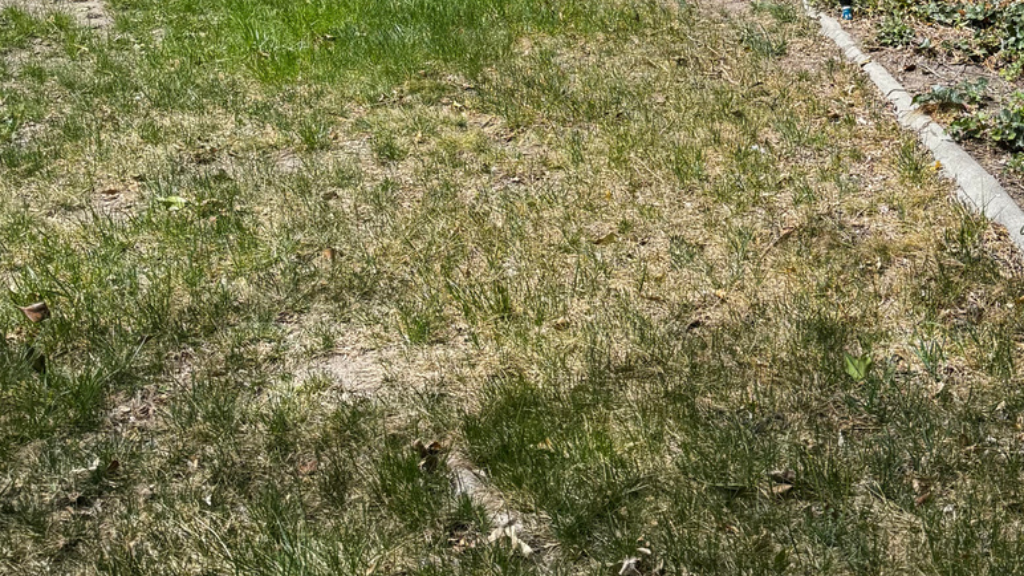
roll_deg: -2.8
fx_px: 1412
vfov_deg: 22.1
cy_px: -17
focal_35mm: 52
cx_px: 710
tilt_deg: -11.2
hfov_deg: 39.2
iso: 80
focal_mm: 6.76
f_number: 1.78
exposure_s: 1/1395
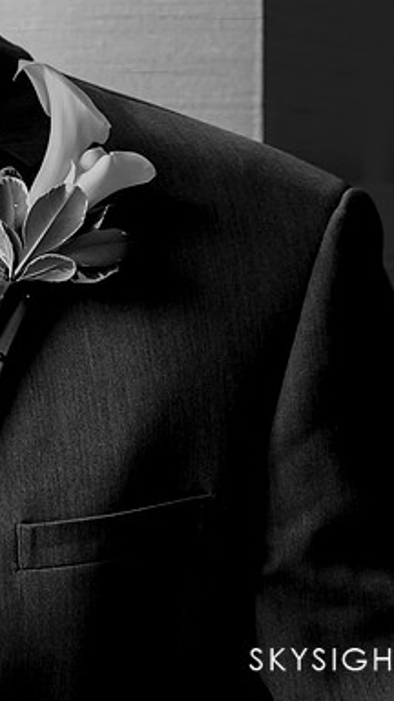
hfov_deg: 3.5
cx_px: -476
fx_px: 6352
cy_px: 167
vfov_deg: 6.3
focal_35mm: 342
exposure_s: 1/200
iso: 200
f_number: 4.5
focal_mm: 100
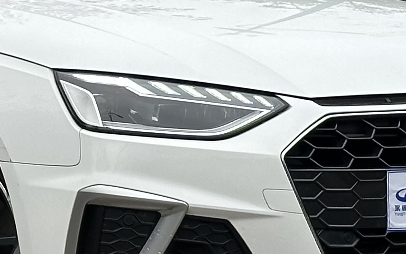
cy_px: 89
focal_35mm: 241
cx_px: -4
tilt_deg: +0.6
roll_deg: -0.9
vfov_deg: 5.4
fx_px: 2667
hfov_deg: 8.7
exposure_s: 1/1880
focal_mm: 6.86
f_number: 1.78
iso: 64
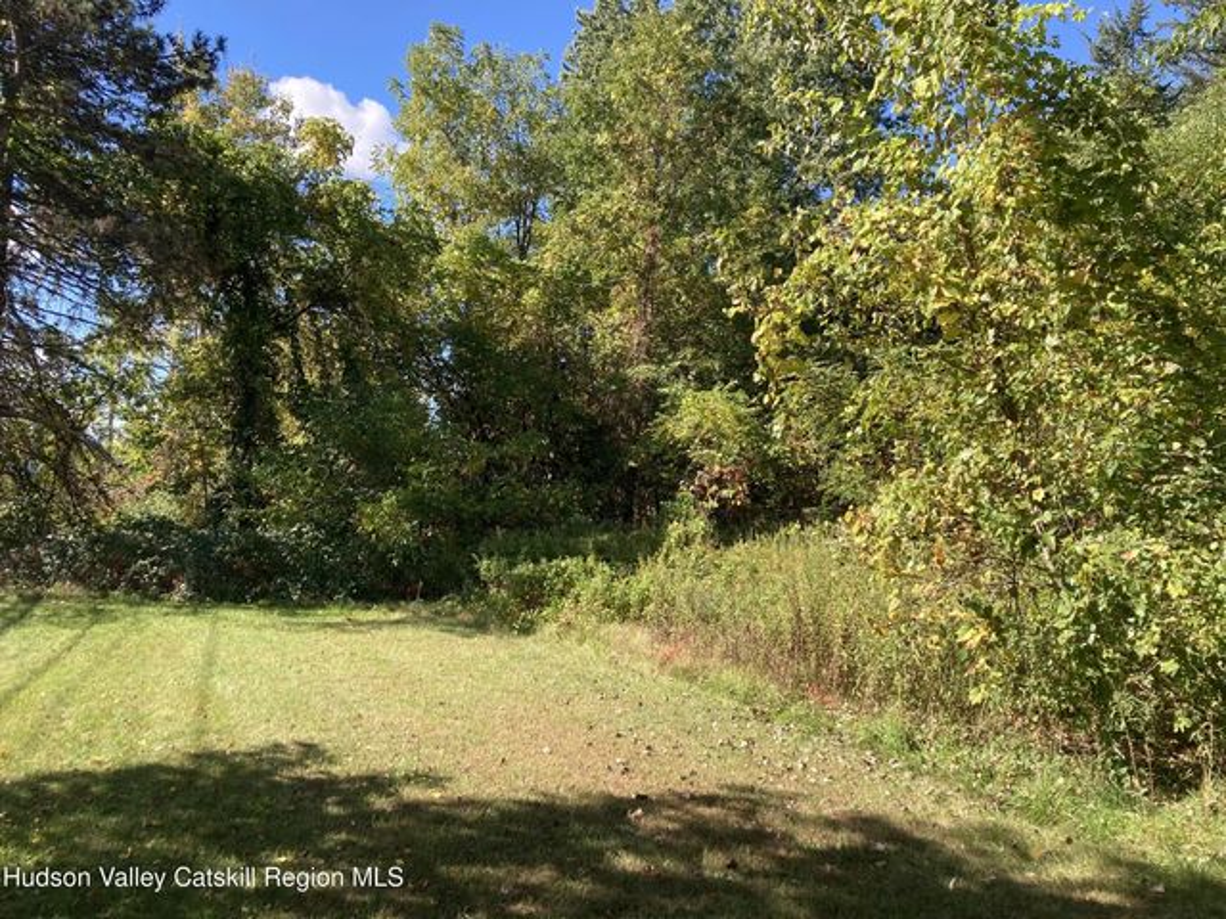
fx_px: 992
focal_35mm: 28
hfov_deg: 63.4
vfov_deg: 49.7
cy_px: 460
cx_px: 613
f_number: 1.8
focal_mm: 3.99
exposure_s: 1/666
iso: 20
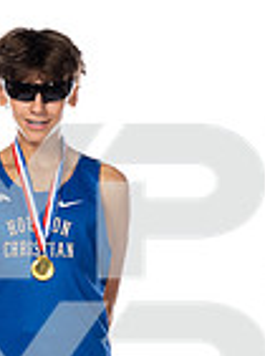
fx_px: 1610
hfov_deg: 9.4
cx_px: 73
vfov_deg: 12.4
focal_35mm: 157
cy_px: 381
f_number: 8
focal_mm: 51
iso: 640
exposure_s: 1/250
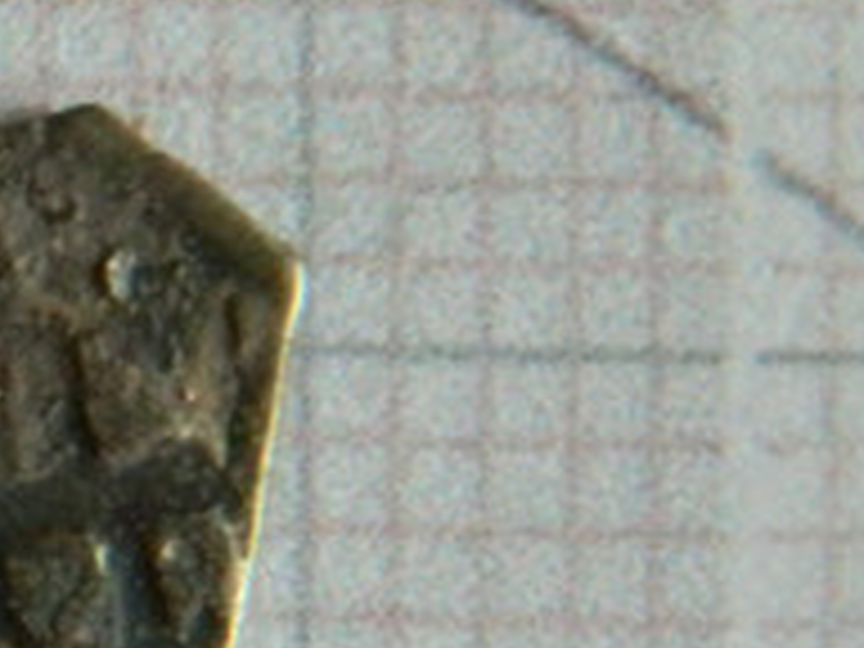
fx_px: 11631
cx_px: -1033
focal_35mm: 466
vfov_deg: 3.2
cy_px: 580
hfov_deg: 4.2
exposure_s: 1/50
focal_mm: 15.1
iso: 400
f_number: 4.2
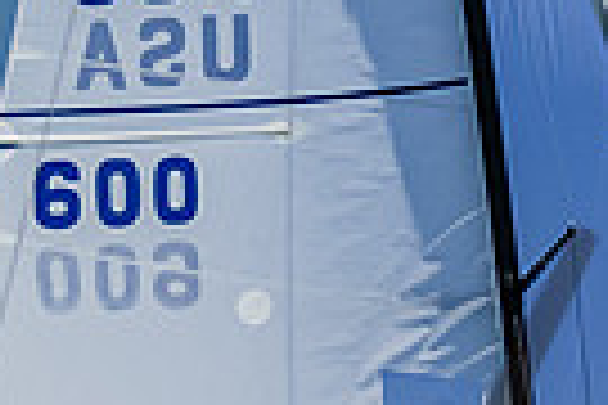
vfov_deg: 1.7
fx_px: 13932
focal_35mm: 825
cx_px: 1265
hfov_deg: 2.5
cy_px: 389
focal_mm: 90
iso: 400
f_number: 6.3
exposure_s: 1/2500
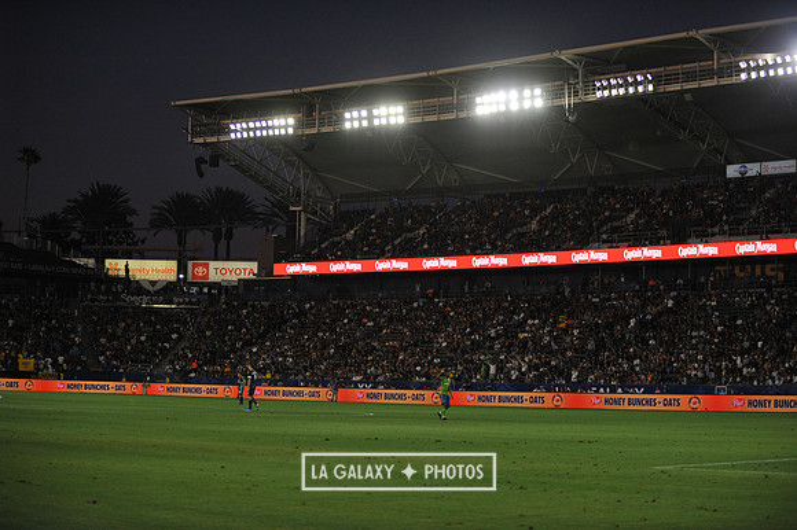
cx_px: 398
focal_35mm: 70
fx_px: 1549
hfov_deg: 28.9
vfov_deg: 19.4
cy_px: 265
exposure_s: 1/2000
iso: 1600
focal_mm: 70
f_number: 2.8
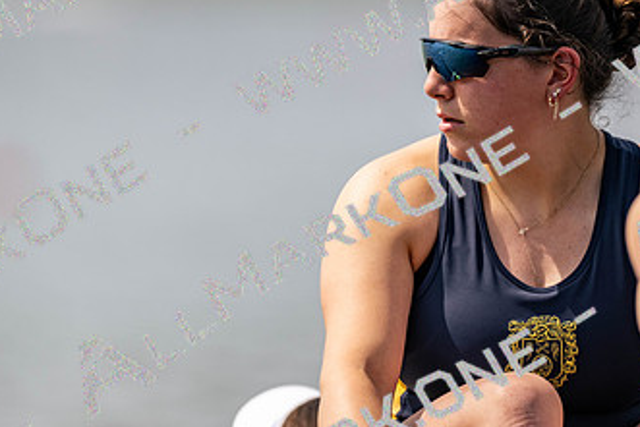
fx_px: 18709
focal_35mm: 1052
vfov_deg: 1.3
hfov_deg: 2.0
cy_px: 121
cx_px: 472
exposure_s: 1/2500
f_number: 4
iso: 250
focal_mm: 600
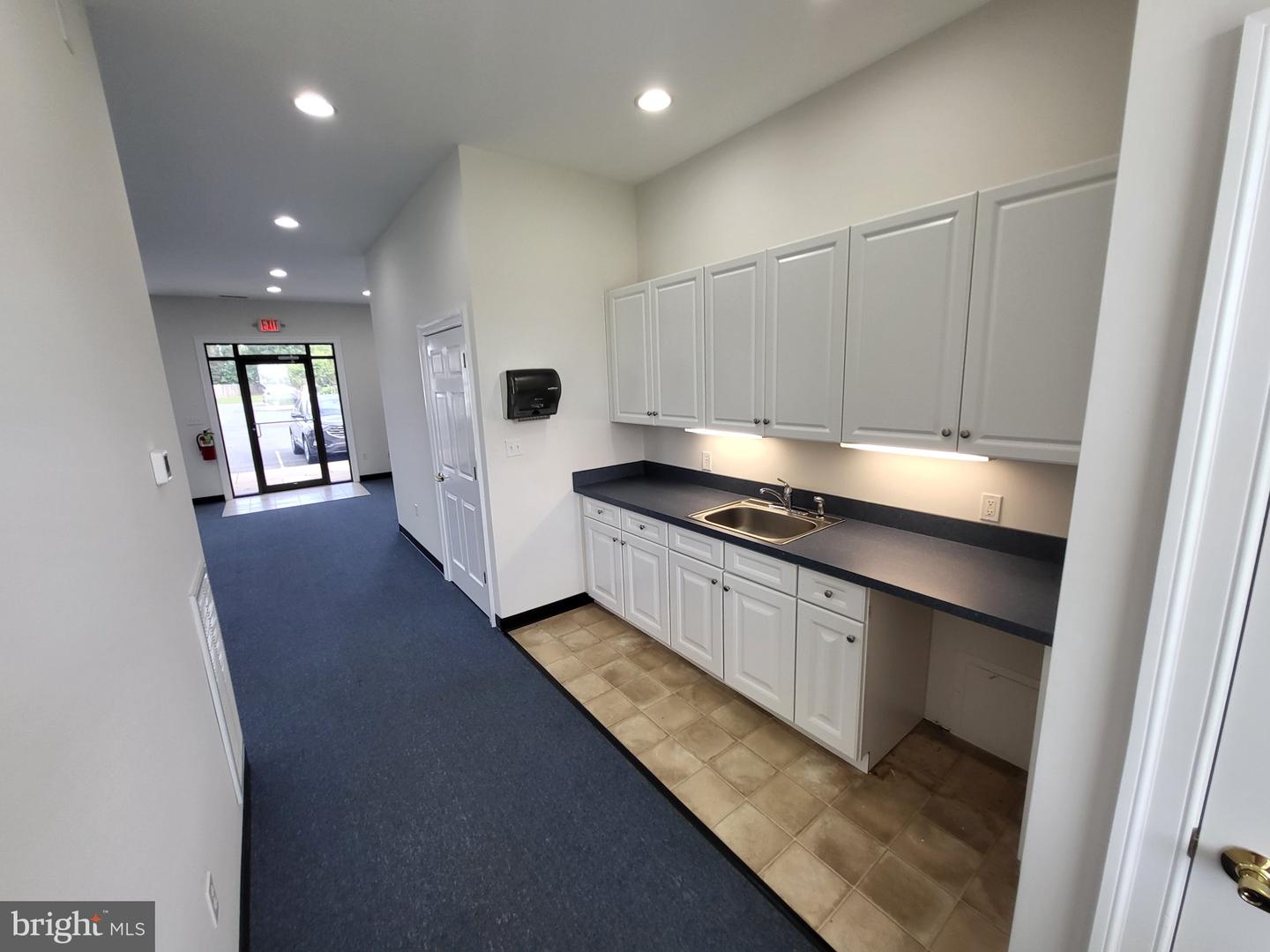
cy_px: 476
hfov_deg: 106.2
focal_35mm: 13
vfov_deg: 89.9
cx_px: 635
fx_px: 477
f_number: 2.2
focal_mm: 1.74
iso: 80
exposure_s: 1/60
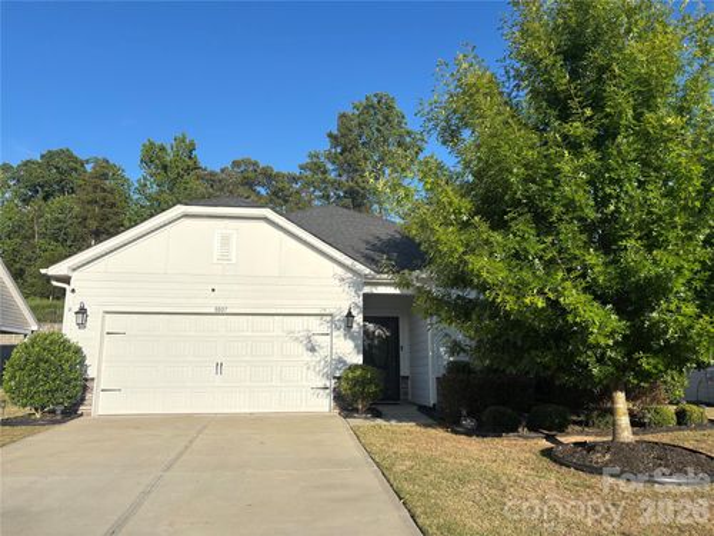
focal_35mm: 26
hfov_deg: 67.3
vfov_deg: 53.1
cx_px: 357
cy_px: 268
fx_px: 536
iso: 50
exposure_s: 1/4425
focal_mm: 5.96
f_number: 1.6
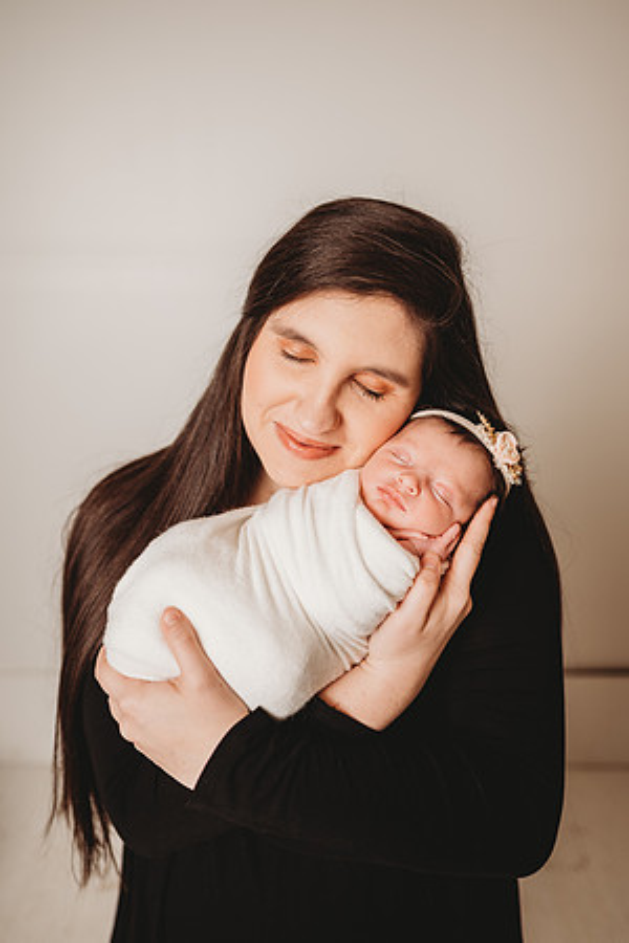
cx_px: 314
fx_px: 629
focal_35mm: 24
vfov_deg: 73.7
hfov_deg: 53.1
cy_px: 472
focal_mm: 24
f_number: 2.5
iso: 100
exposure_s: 1/160
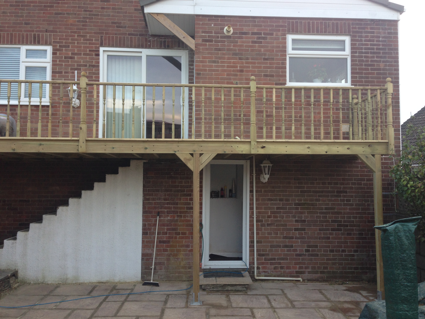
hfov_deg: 55.4
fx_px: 405
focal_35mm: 33
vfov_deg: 42.9
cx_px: 212
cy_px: 160
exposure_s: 1/60
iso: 50
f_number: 2.4
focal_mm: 4.12
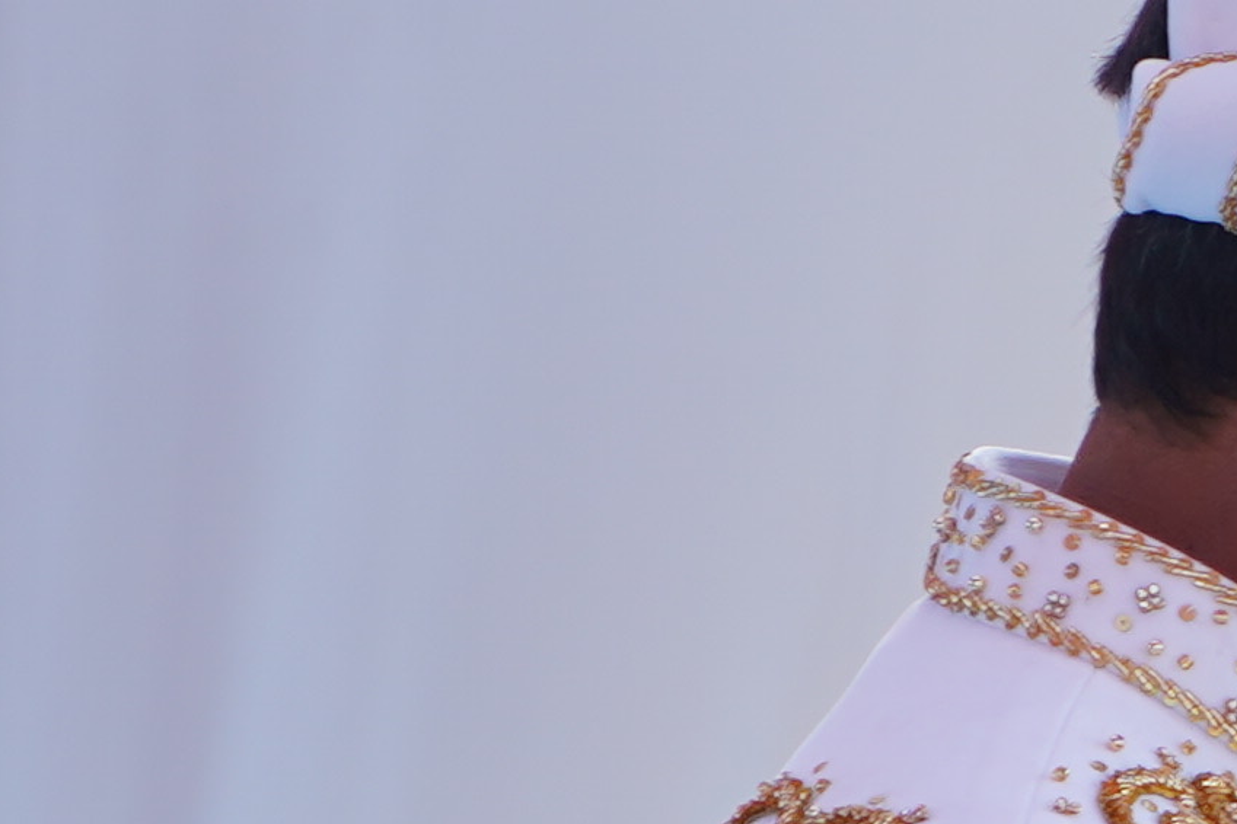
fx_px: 48102
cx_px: 2955
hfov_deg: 1.5
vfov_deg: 1.0
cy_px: 1002
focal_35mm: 1400
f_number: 6.3
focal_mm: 198
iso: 160
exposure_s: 1/200
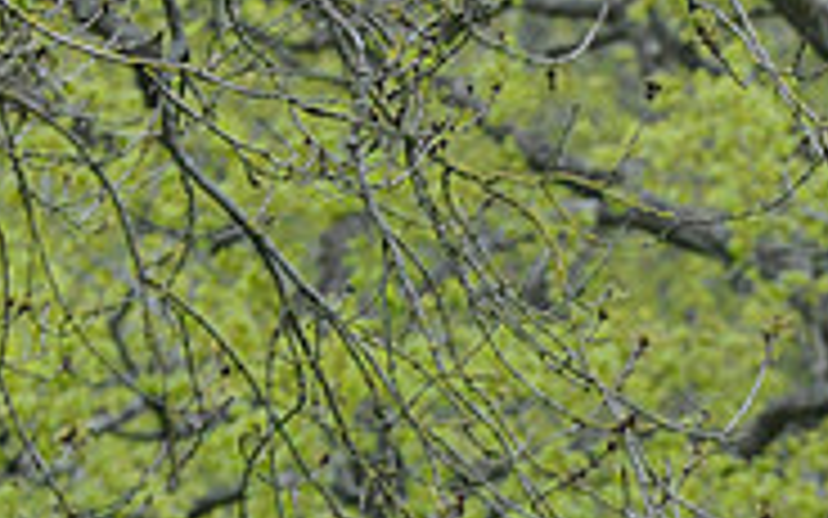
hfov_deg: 2.2
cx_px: 612
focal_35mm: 964
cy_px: 1297
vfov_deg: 1.4
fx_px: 21753
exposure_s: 1/640
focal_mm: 300
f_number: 6.3
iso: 2500
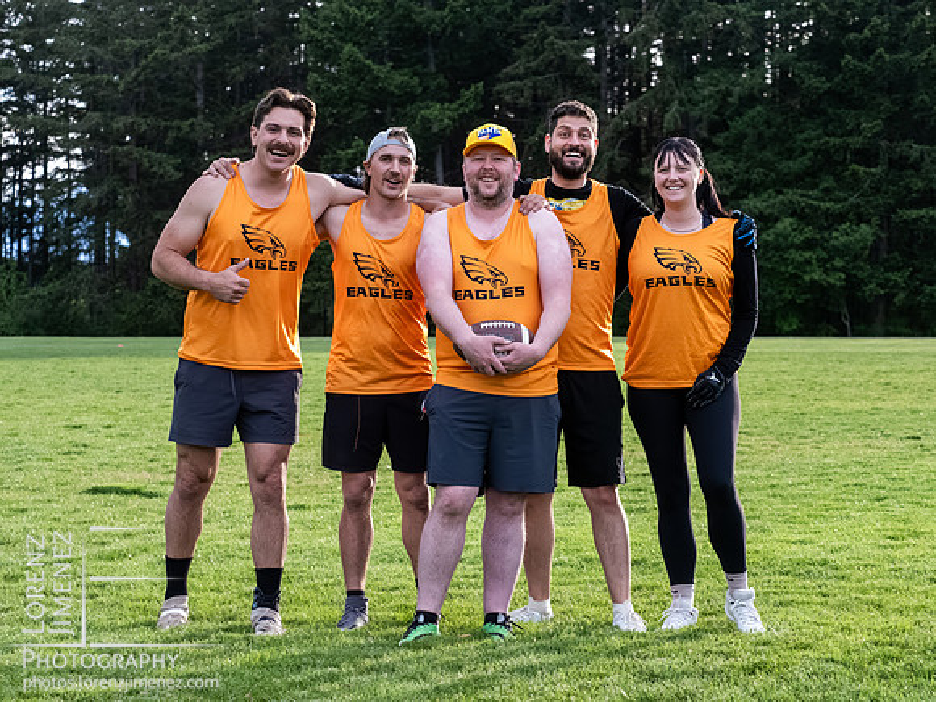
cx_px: 468
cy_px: 351
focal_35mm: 110
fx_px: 2974
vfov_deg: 13.5
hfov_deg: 17.9
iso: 3200
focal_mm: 55
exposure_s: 1/1250
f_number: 5
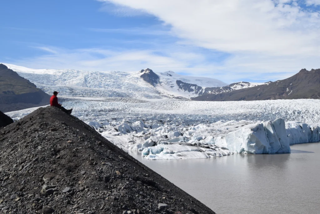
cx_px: 160
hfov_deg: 49.5
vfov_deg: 34.2
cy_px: 107
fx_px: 347
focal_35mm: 39
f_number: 11
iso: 200
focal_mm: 26
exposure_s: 1/500
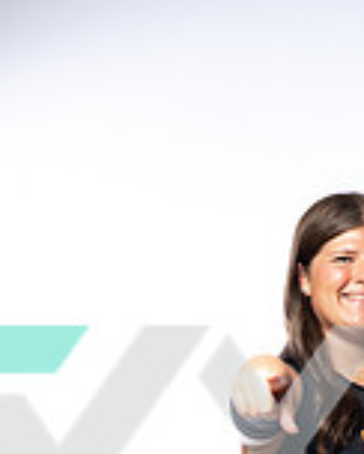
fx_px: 1868
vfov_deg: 13.2
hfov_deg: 11.0
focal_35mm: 139
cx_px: 355
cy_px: 630
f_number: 5.6
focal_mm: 50
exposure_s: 1/250
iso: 640
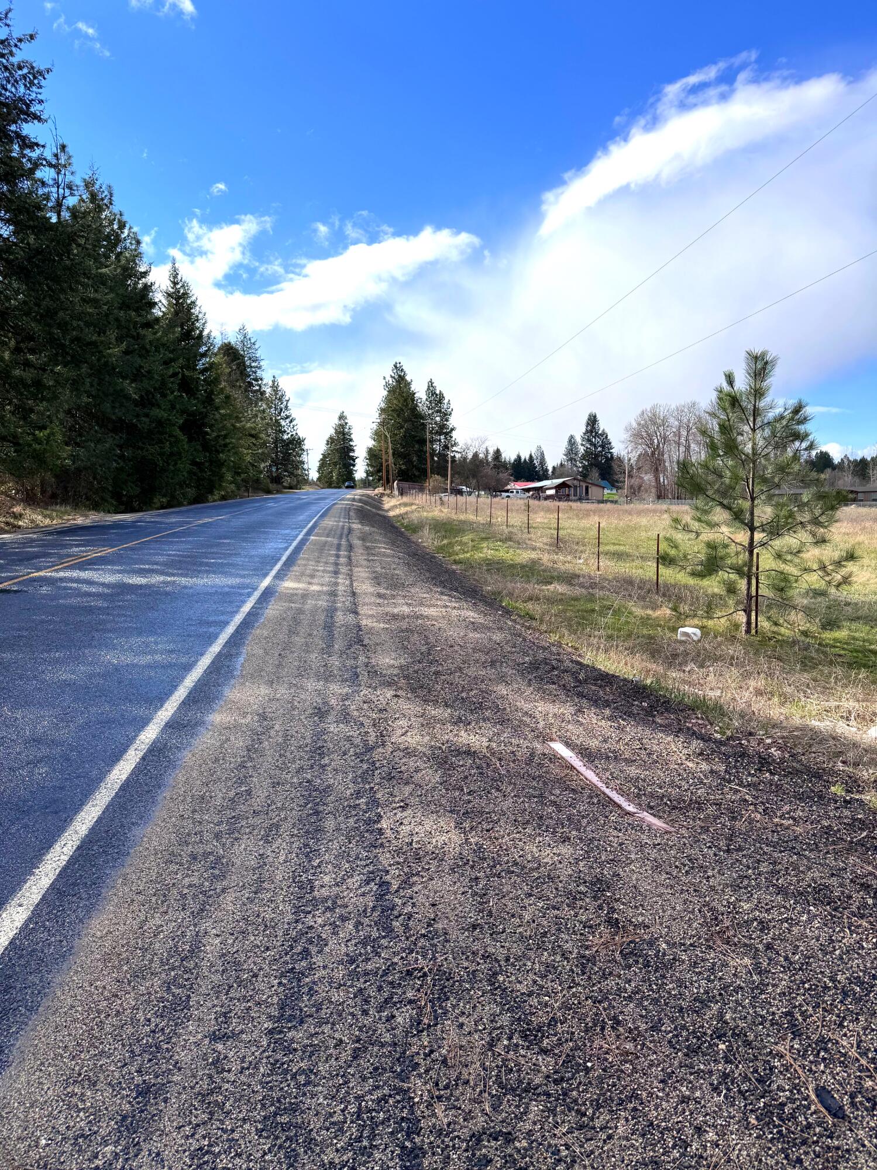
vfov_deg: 71.6
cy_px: 585
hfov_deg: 56.8
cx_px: 438
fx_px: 811
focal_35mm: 24
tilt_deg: -3.4
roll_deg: +0.0
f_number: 1.78
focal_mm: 6.76
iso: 80
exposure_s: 1/5348
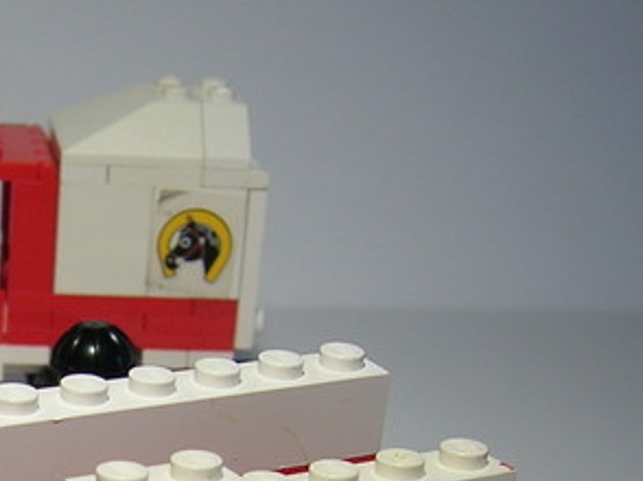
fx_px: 1930
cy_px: 609
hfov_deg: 18.3
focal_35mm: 104
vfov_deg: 13.7
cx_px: -35
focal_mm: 5.7
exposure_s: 1/40.6
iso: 50
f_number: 2.9
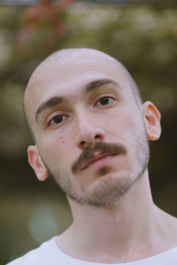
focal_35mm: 111
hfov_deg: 12.3
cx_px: 104
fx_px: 819
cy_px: 159
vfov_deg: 18.4
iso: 1000
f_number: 1.8
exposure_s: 1/200
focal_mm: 85
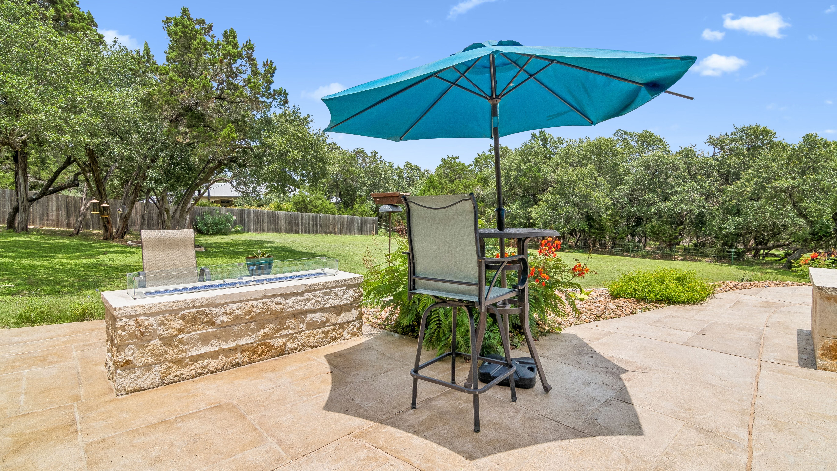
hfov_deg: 95.9
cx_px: 422
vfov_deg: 63.7
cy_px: 209
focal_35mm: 17
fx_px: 377
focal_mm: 11
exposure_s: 1/500
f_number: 9
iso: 100
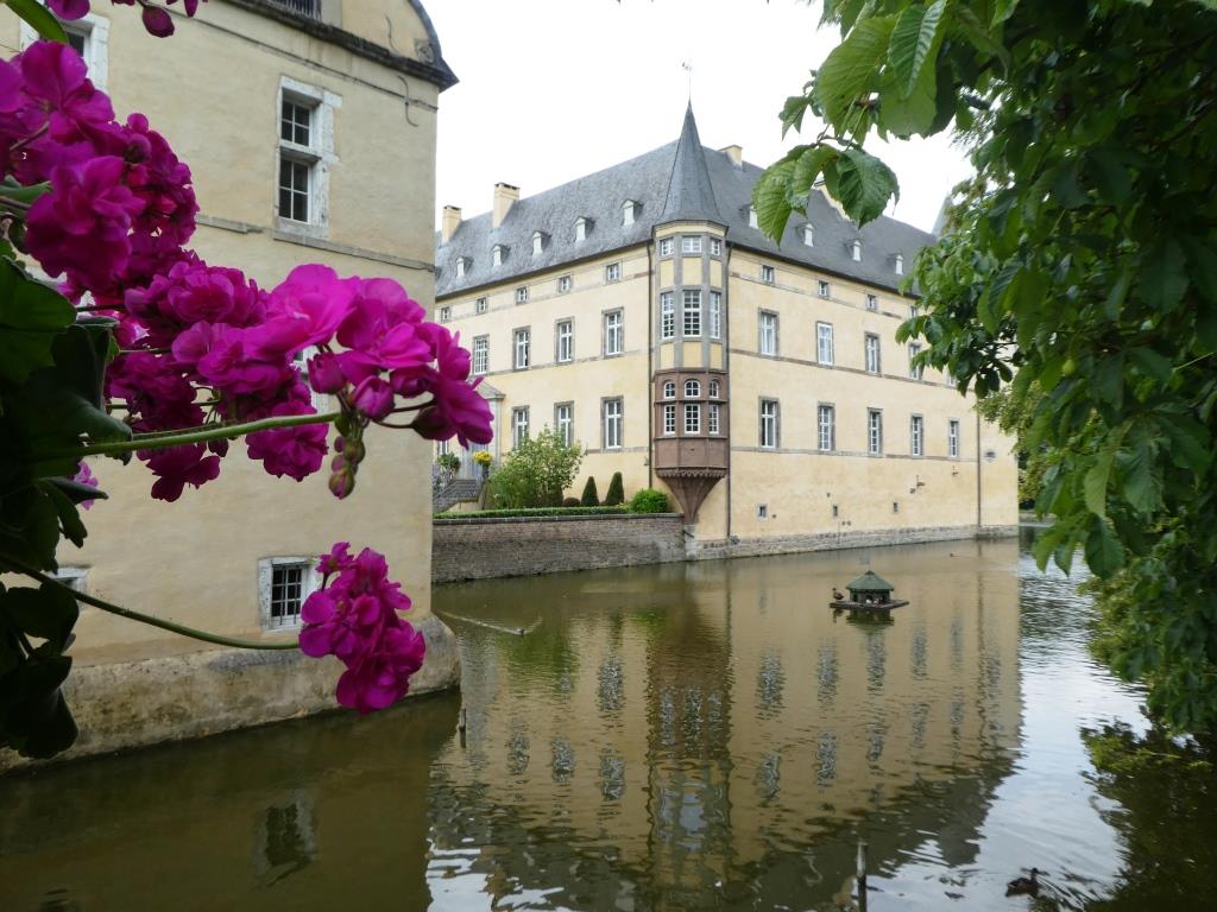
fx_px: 844
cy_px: 456
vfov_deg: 56.8
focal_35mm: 24
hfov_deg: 71.6
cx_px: 608
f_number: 3.3
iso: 80
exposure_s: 1/400
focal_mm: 4.3
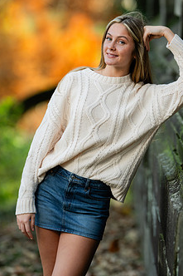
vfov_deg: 11.2
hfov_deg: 7.5
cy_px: 123
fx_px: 1397
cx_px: 112
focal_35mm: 183
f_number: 1.8
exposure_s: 1/640
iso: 200
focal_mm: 135
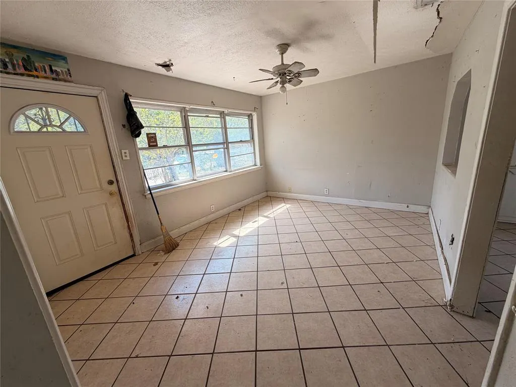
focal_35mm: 14
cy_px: 194
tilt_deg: -12.3
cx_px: 258
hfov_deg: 102.1
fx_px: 209
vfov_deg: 85.7
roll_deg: +4.3
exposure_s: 1/139
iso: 40
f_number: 2.2
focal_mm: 2.22
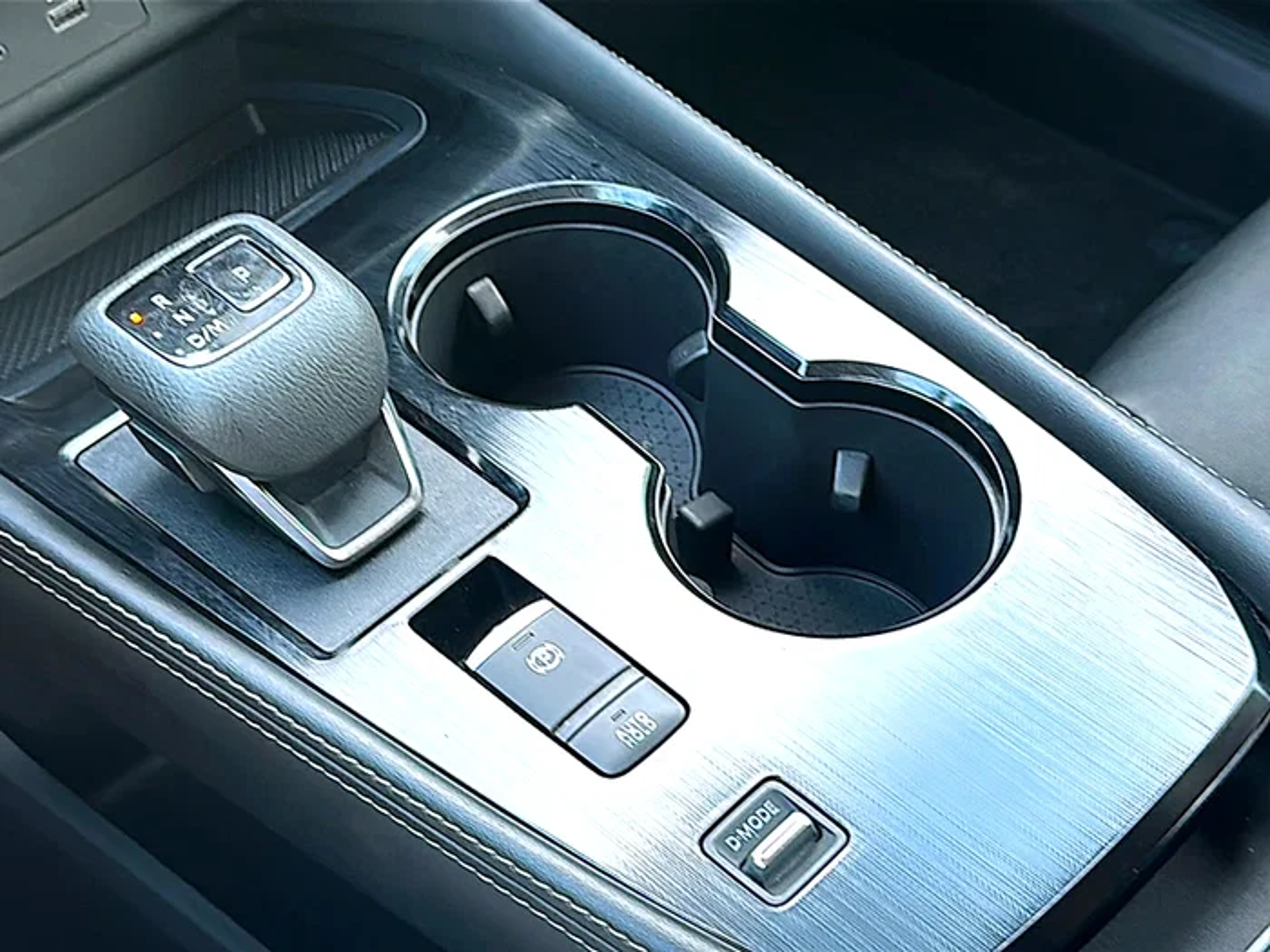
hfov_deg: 39.7
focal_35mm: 48
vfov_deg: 30.3
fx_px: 1761
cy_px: 476
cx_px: 635
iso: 50
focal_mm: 6.86
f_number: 1.78
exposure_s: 1/62
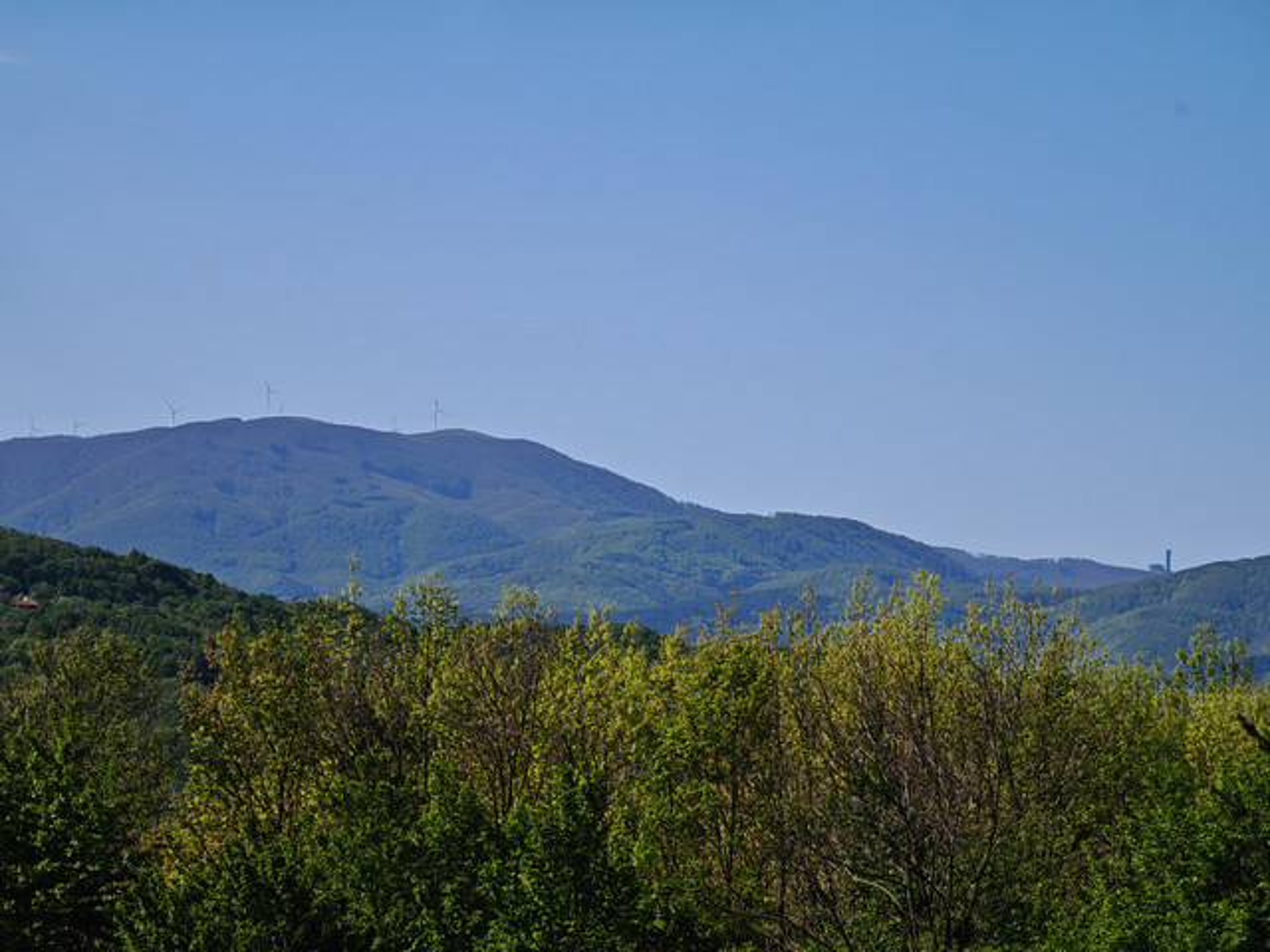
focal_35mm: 144
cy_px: 476
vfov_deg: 10.3
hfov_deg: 13.7
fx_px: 5283
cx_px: 635
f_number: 2.6
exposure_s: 1/290
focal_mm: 15.38
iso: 50
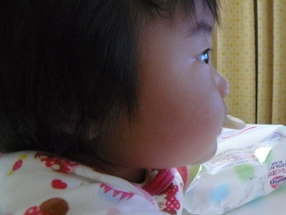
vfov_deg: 31.5
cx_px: 180
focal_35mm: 46
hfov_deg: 40.9
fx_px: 380
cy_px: 92
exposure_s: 1/10
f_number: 2.8
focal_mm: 6
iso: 400
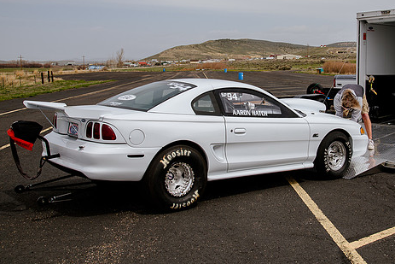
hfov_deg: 41.5
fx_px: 516
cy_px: 99
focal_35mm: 47
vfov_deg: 28.6
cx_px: 251
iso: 200
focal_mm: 35
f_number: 10
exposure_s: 1/640
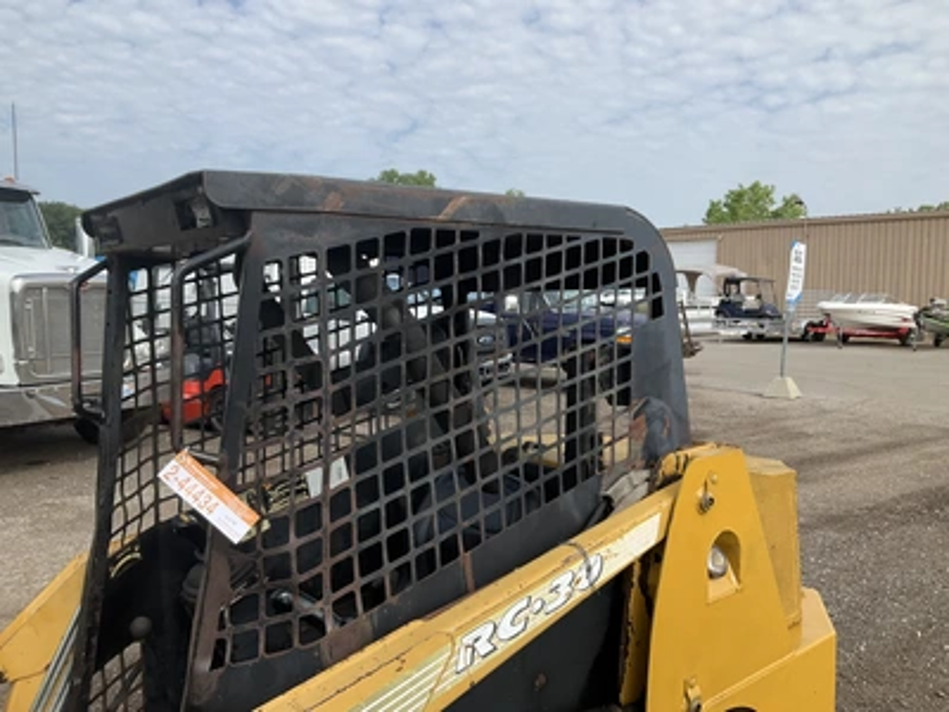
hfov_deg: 61.7
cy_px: 356
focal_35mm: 29
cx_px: 474
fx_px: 795
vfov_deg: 48.2
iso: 25
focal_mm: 3
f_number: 1.8
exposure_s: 1/1342
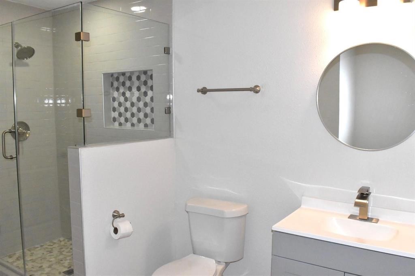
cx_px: 208
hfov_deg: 59.5
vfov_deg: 41.7
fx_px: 363
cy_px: 138
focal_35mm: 32
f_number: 13
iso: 8000
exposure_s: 1/200
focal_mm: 21
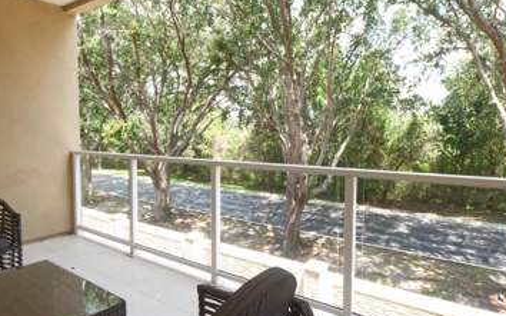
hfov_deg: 77.1
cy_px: 158
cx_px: 269
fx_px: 317
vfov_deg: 53.0
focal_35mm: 23
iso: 1600
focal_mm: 8
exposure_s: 1/320
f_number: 9
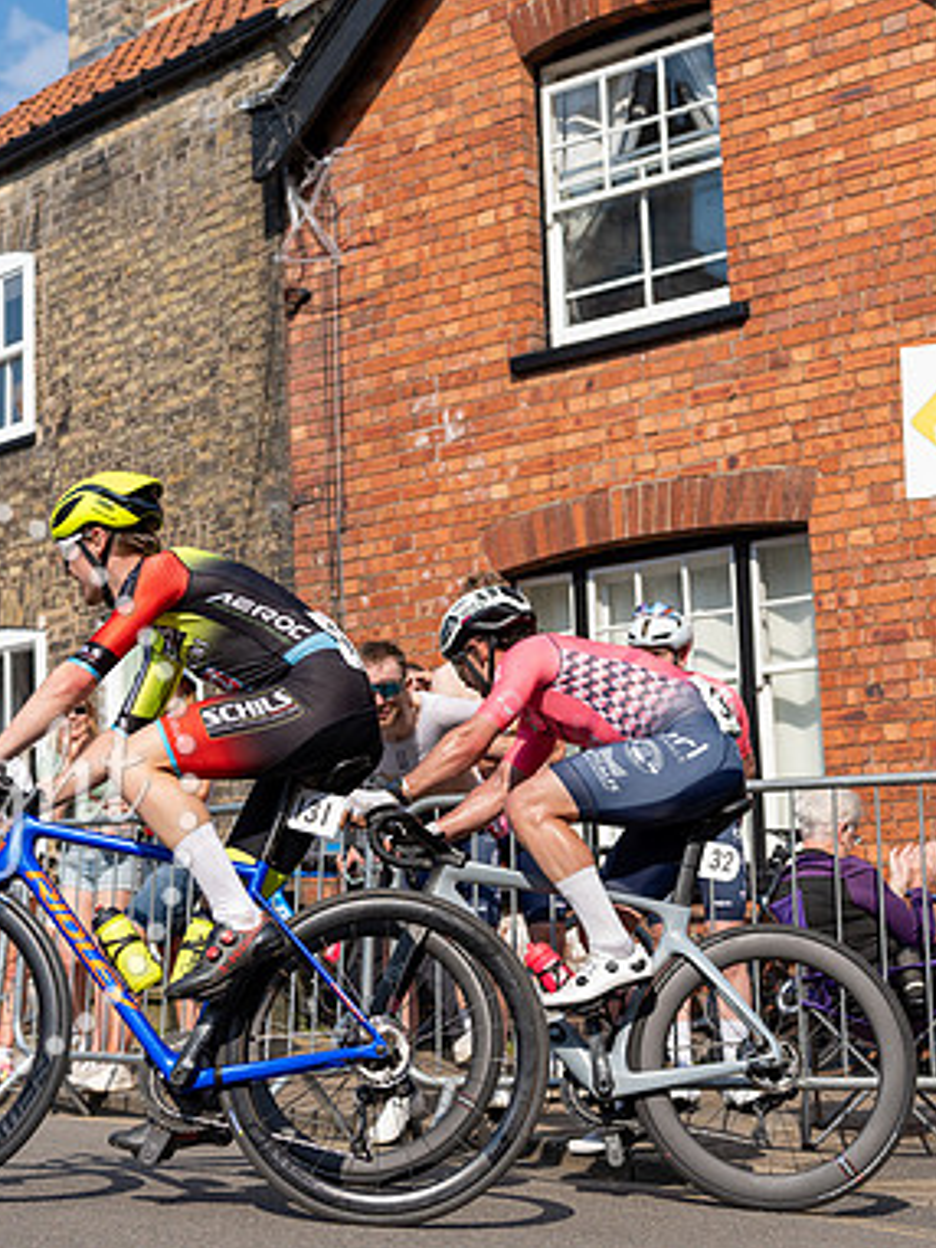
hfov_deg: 24.4
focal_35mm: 60
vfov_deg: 32.2
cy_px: 621
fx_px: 2162
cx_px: 399
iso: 100
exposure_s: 1/1250
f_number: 3.2
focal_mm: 41
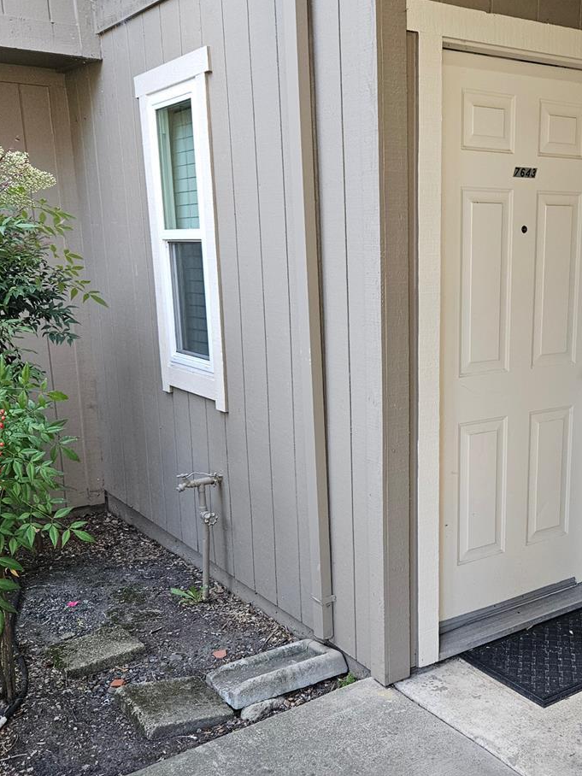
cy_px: 448
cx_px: 421
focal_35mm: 38
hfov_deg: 37.0
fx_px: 852
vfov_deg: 48.8
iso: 250
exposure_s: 1/170
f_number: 1.8
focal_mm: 5.4
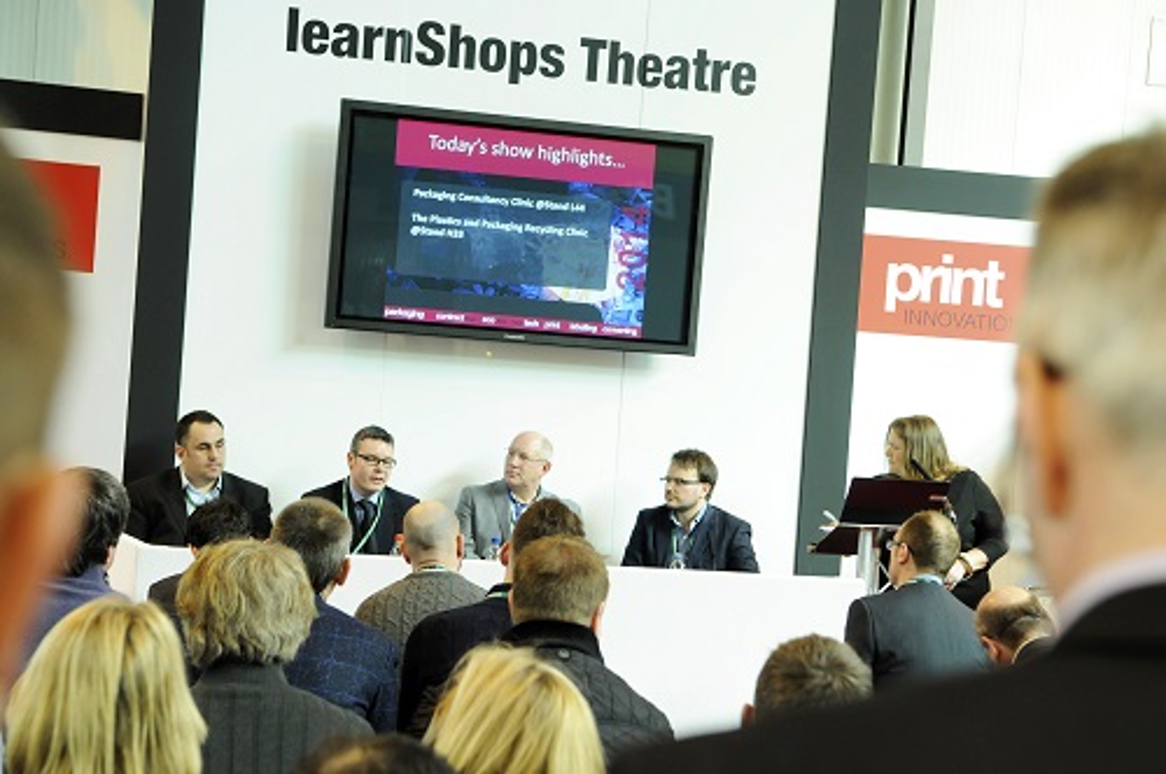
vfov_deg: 18.9
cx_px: 583
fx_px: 2329
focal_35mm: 72
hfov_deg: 28.1
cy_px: 387
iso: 800
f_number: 4
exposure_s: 1/60
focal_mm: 48
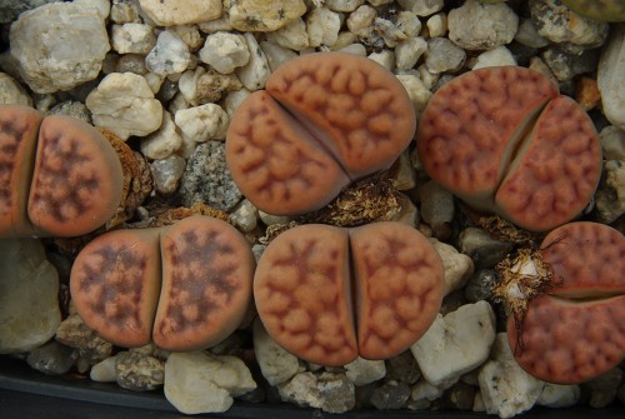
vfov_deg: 13.1
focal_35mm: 105
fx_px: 1826
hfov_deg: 19.4
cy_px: 210
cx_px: 312
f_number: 38
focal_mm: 70
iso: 100
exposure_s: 1
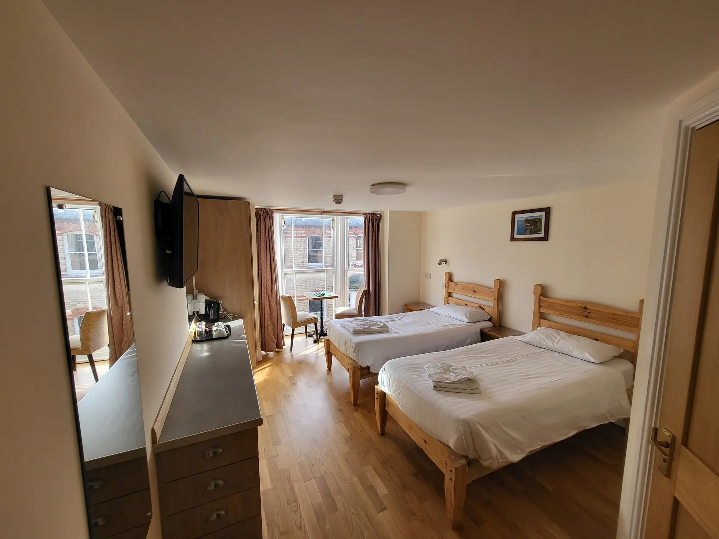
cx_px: 360
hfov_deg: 106.2
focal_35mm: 13
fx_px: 270
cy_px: 270
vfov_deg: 89.9
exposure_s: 1/50
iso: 40
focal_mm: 1.74
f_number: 2.2
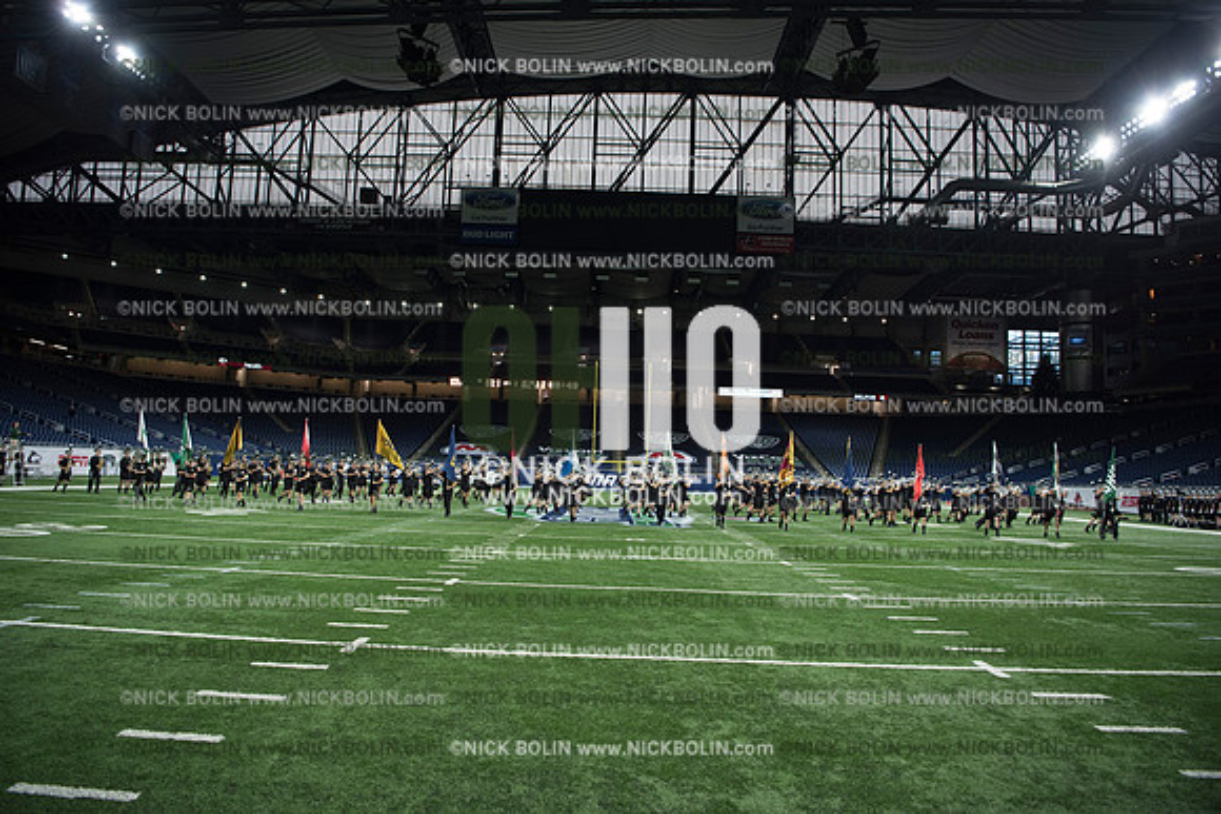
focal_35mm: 24
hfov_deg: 73.7
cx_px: 610
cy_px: 407
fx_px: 814
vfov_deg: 53.2
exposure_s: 1/500
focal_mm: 24
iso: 800
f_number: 3.2
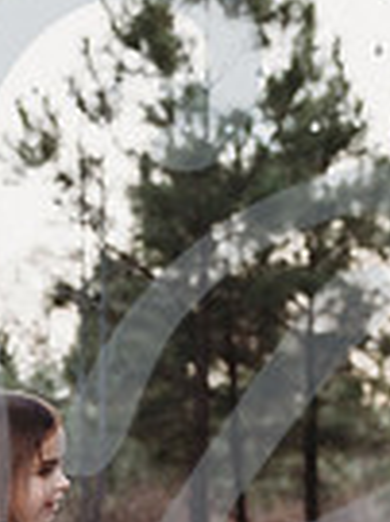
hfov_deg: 13.4
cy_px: 595
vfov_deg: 17.4
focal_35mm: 109
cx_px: 31
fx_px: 1640
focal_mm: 34
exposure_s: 1/200
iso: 100
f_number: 2.8
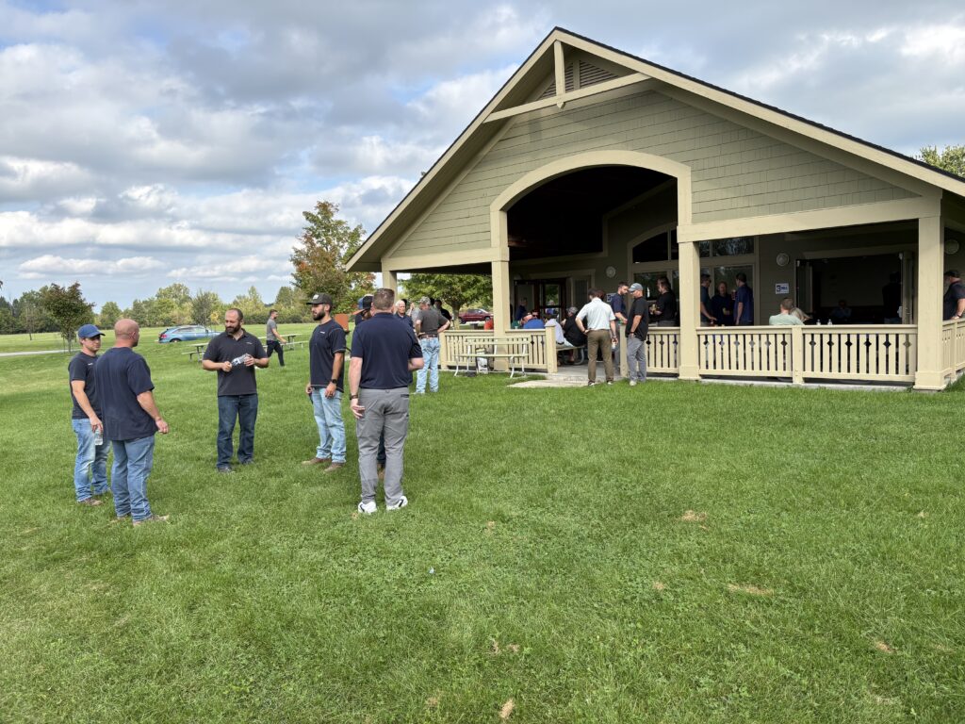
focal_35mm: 26
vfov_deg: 53.1
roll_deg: +2.5
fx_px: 725
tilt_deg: -2.6
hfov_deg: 67.3
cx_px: 482
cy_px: 362
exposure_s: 1/1337
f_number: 1.6
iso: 50
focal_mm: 5.96
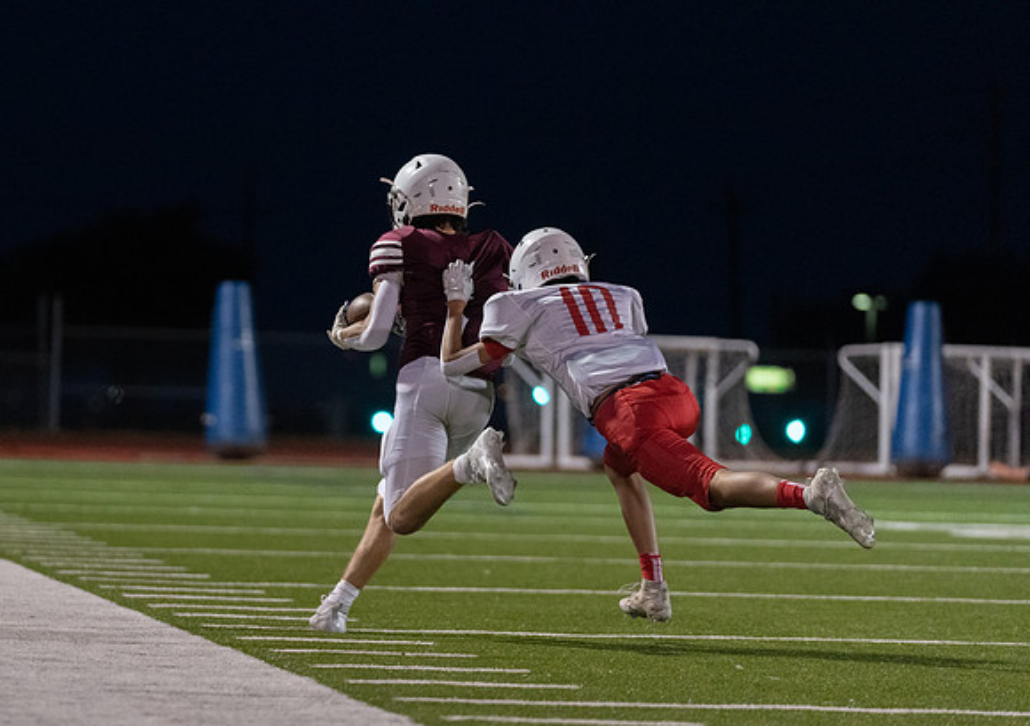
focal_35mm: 222
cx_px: 334
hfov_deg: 9.1
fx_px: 6461
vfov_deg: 6.4
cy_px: 368
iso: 5000
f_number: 2.8
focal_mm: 167
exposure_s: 1/1250
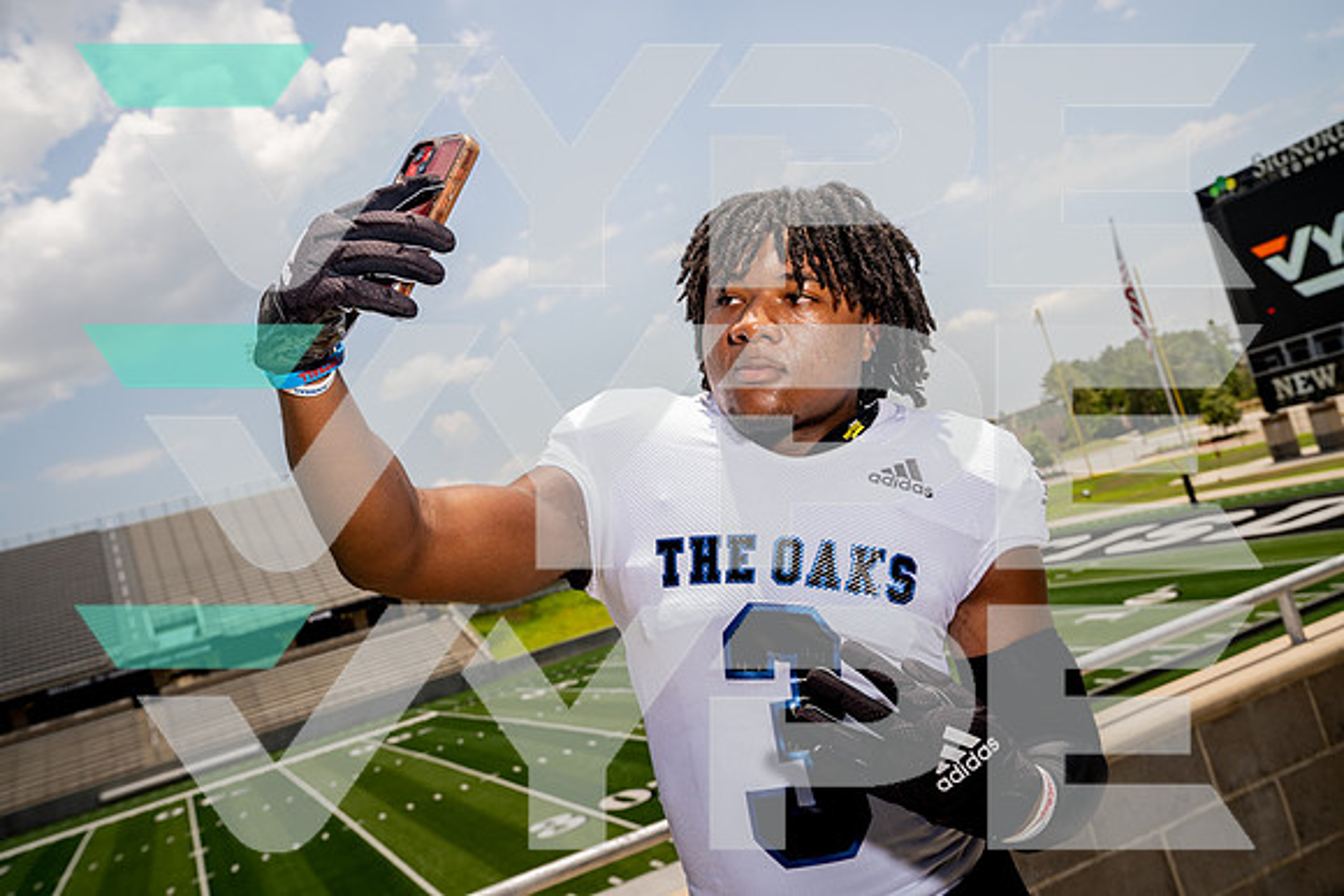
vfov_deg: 40.0
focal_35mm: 33
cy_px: 448
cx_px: 672
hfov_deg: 57.2
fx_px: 1232
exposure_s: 1/250
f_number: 7.1
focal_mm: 33
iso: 100
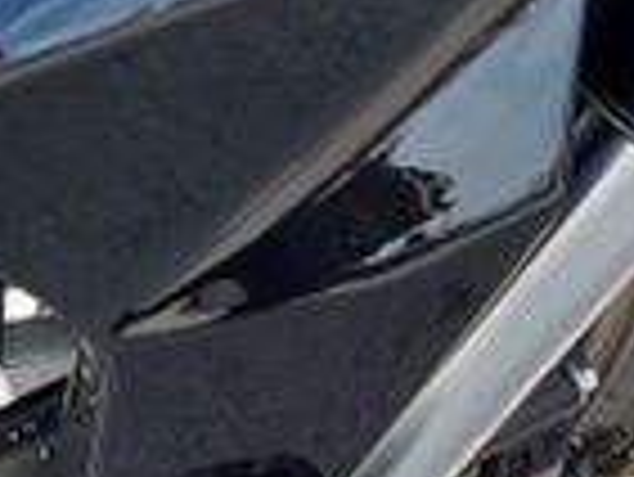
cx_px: -94
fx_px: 1870
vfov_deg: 14.5
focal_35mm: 102
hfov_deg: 18.4
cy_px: 252
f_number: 1.8
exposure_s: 1/307
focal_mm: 5.23
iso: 40
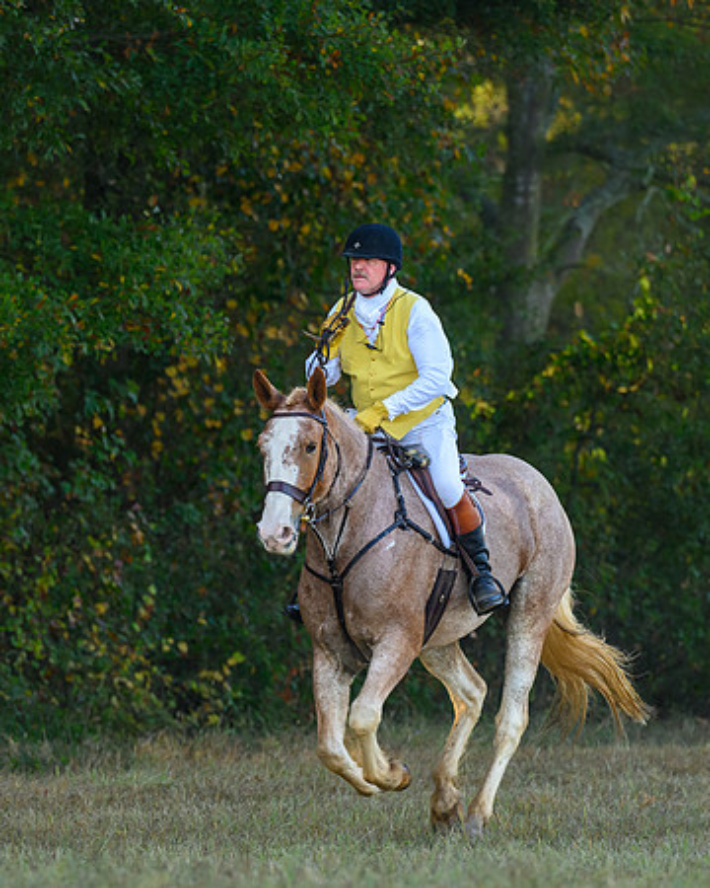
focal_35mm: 336
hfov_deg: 4.6
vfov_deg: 5.8
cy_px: 472
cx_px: 377
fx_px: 8834
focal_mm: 200
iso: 1000
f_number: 4
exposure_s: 1/400
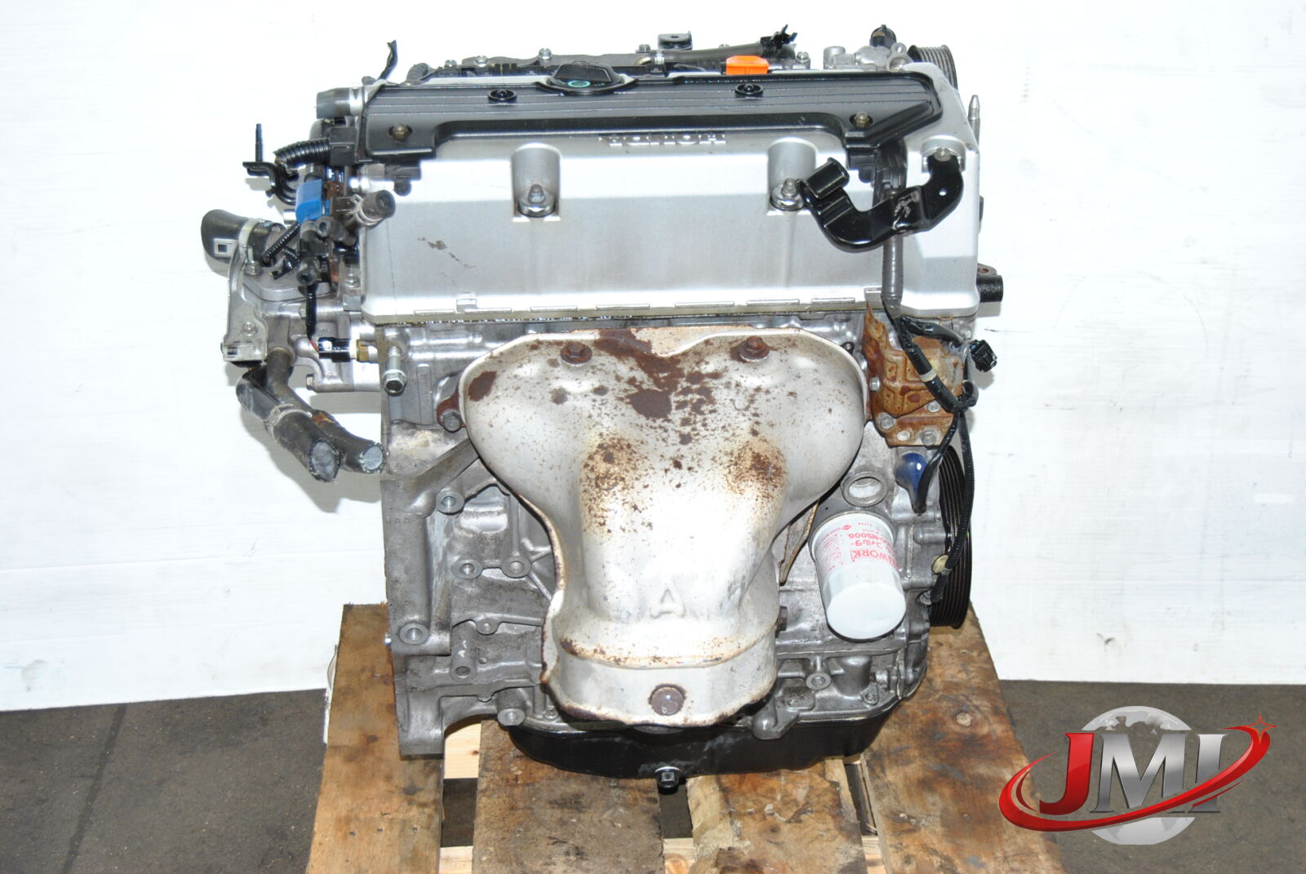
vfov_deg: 22.7
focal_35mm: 60
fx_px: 2179
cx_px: 653
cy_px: 437
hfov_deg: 33.4
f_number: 5
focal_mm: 40
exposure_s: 1/160
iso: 400
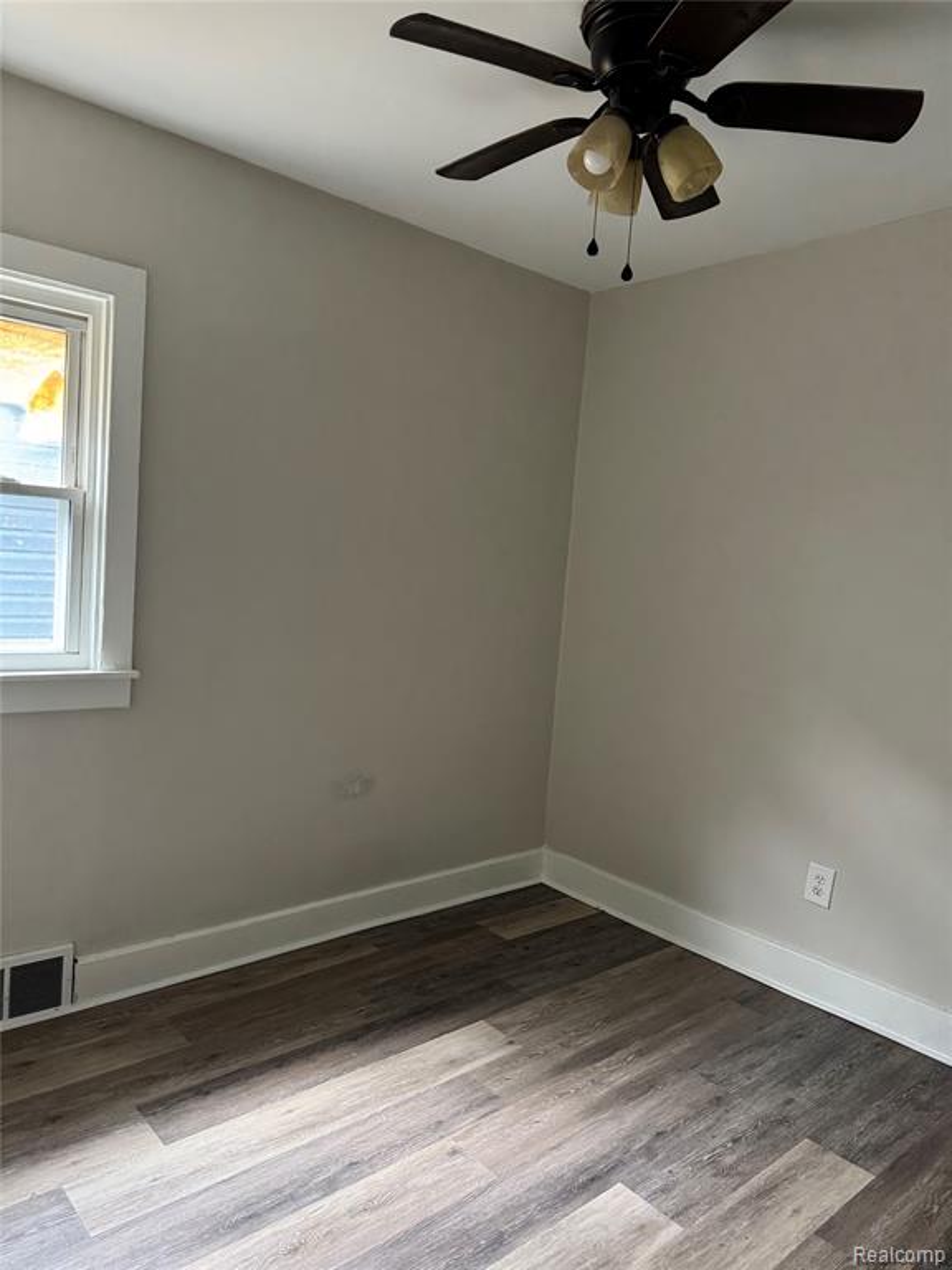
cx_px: 476
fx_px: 880
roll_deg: -3.9
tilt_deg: -4.5
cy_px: 635
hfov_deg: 56.8
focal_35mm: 24
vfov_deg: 71.6
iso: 400
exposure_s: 1/60
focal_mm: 6.76
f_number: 1.78
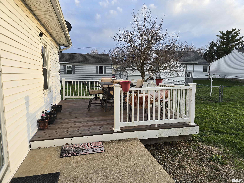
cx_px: 122
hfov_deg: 73.9
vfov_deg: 58.9
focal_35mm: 23
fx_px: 162
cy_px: 92
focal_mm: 6.3
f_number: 1.7
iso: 12
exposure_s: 1/153
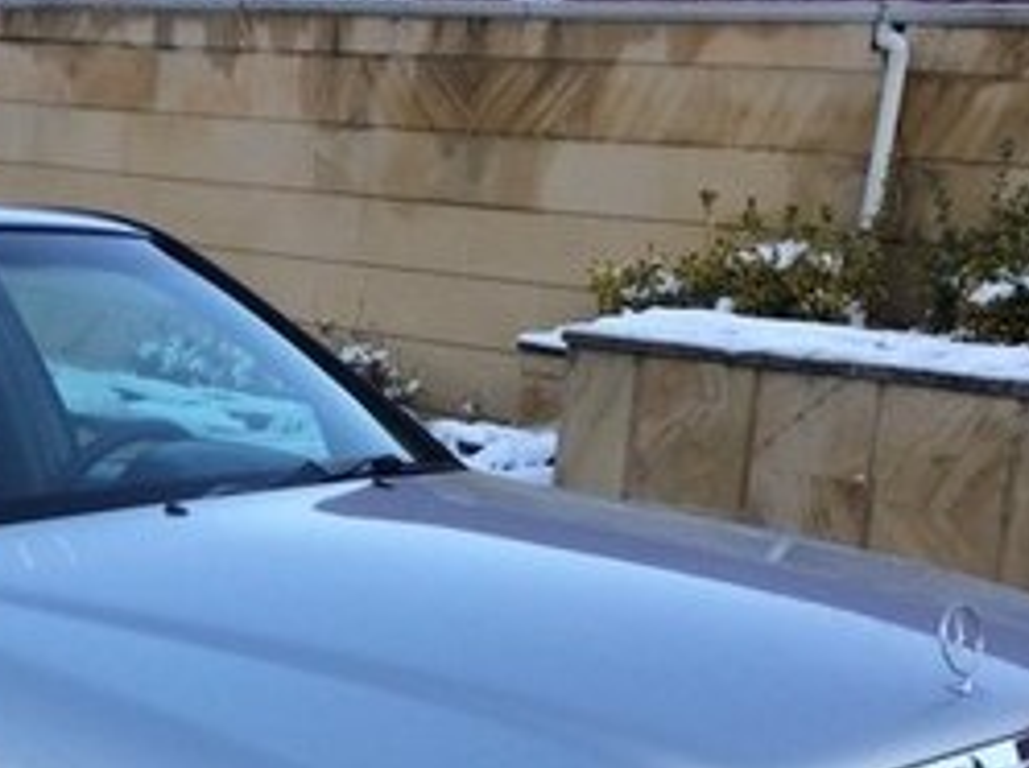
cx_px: 112
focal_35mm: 77
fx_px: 2286
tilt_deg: -23.5
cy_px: 1001
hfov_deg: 24.7
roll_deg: -3.0
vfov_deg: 17.8
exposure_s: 1/427
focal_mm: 4.15
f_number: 2.2
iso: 32
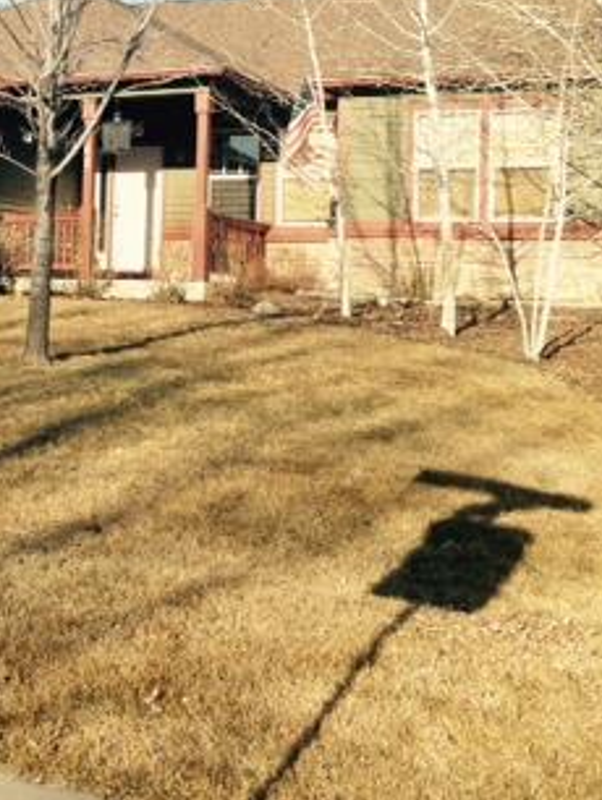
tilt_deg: +3.5
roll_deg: -0.7
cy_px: 220
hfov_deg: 21.0
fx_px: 1598
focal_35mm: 69
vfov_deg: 27.8
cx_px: 81
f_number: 2.4
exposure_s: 1/1205
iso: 50
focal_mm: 4.12
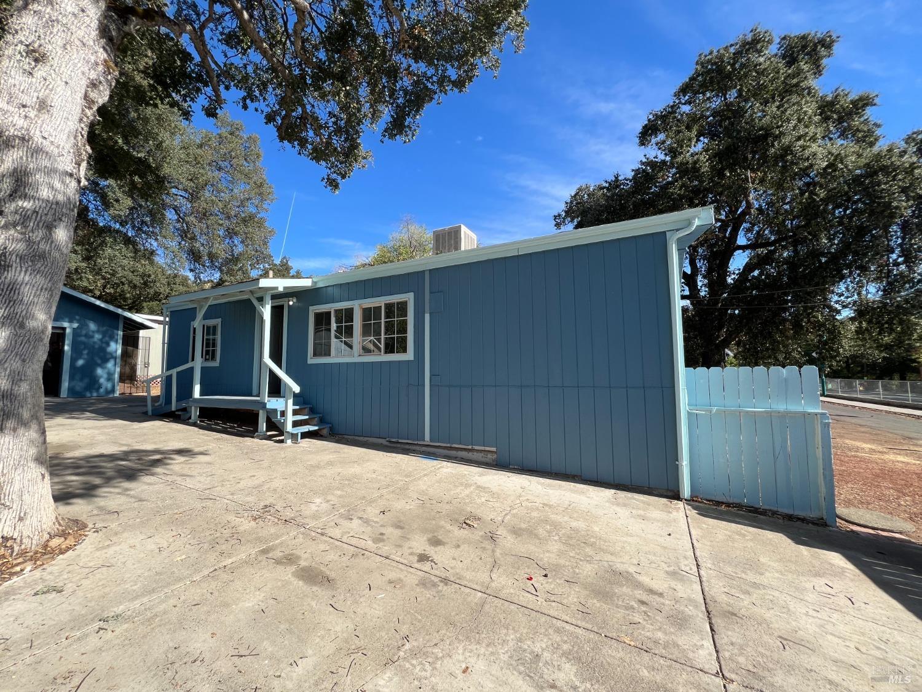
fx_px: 346
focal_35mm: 13
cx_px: 461
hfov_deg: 106.2
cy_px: 346
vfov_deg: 89.9
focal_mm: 1.57
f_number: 1.8
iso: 32
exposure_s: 1/758
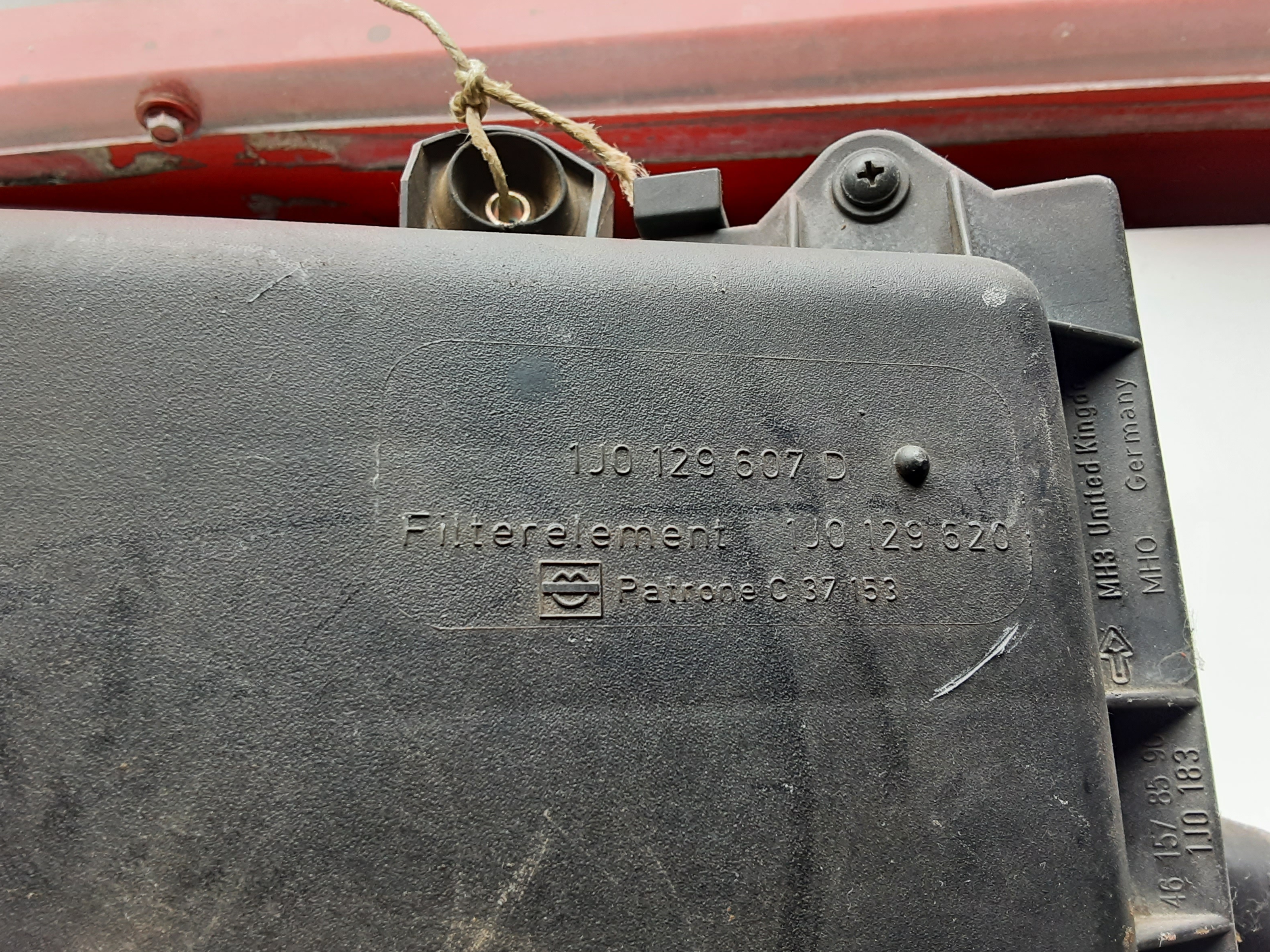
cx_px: 625
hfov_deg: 63.4
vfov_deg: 49.8
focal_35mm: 28
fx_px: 1027
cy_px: 471
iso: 80
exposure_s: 1/100
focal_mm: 2.91
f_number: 1.9
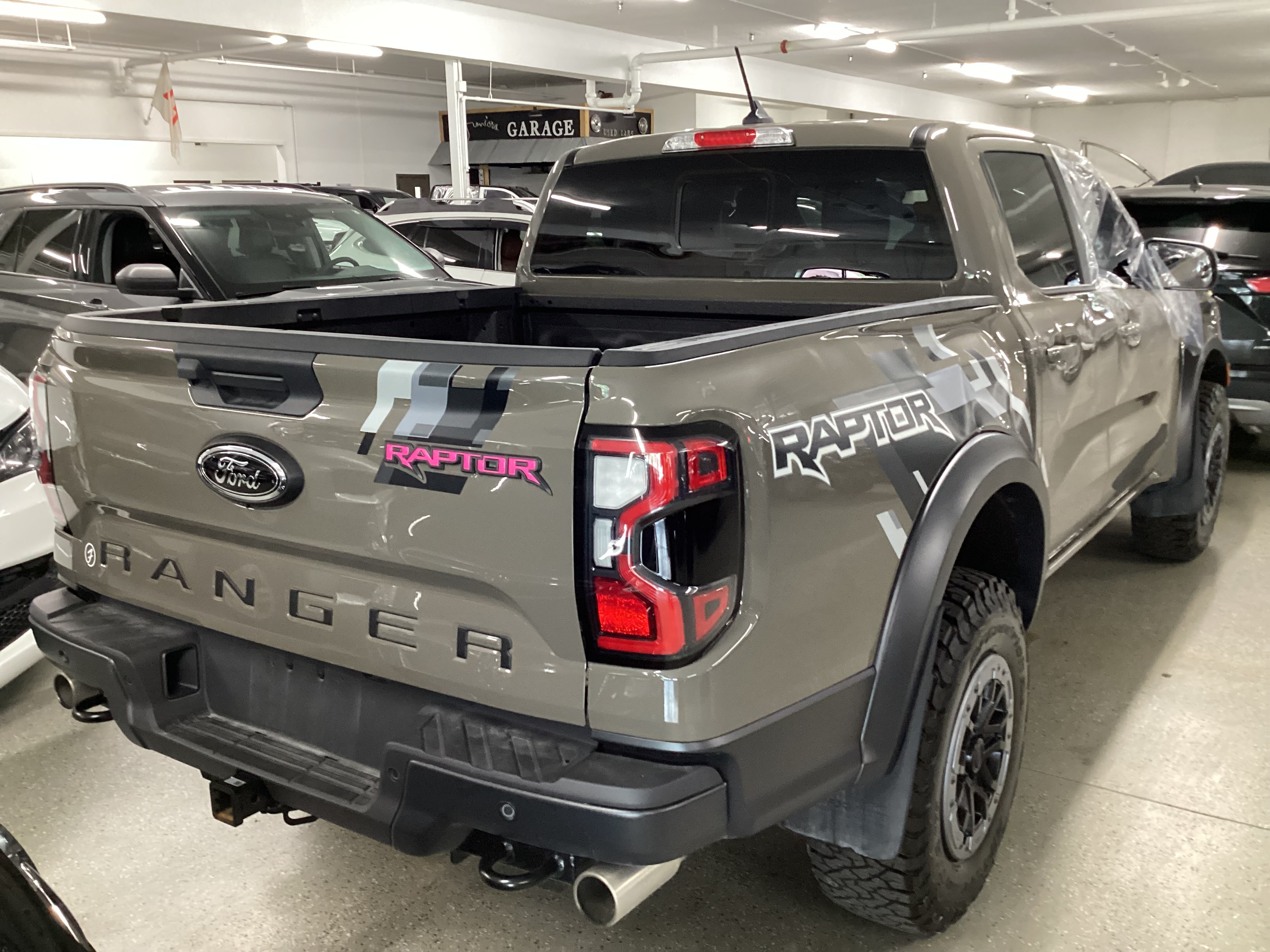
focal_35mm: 31
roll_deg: -0.2
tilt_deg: -17.7
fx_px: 1137
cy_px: 476
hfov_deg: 58.4
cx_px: 635
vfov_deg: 45.4
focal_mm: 3.3
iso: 320
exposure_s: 1/40
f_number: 2.4
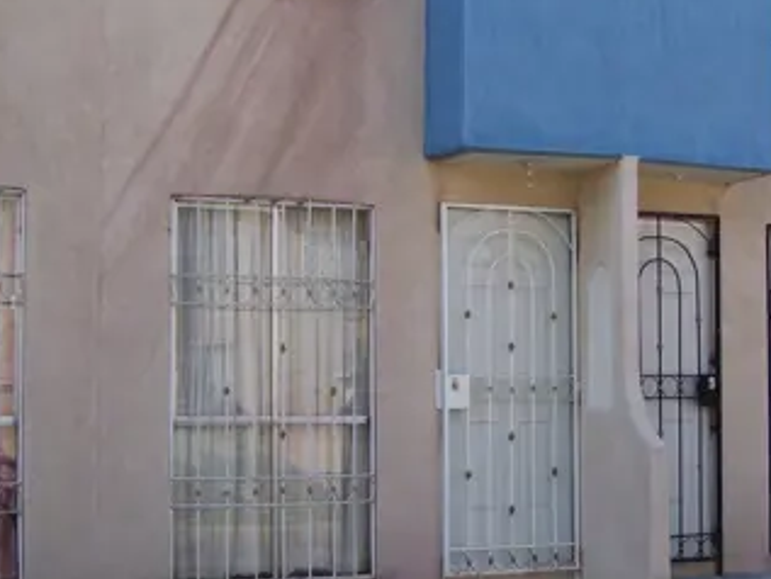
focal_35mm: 70
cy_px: 292
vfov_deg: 21.0
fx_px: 1560
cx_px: 518
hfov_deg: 27.6
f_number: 2.7
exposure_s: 1/500
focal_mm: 6
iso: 80
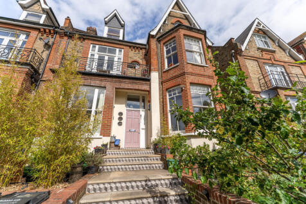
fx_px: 119
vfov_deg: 81.2
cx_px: 153
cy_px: 102
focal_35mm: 14
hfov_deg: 104.3
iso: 400
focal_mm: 14
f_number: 8
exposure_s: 1/1600
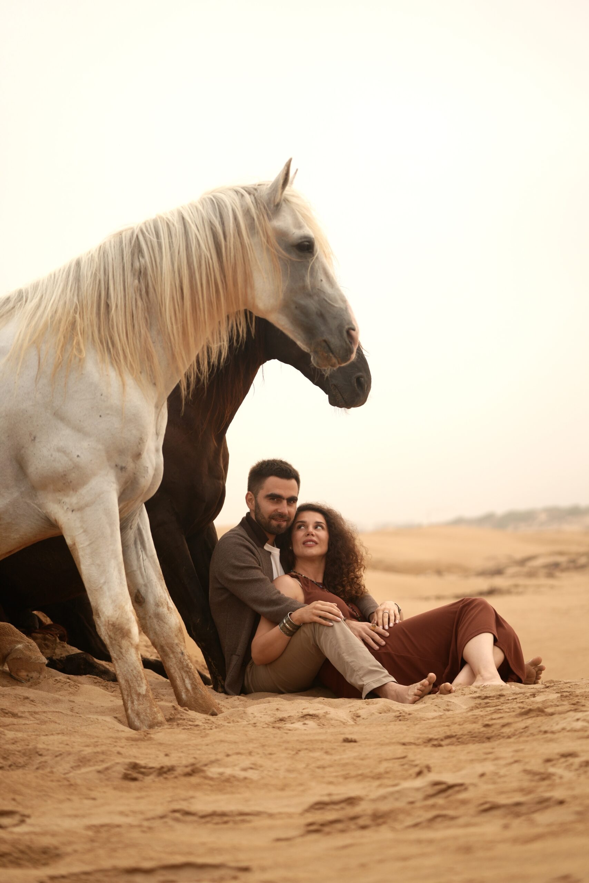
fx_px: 1816
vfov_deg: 27.3
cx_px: 294
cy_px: 442
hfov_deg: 18.4
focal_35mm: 74
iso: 320
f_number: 2.8
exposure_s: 1/1000
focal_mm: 74
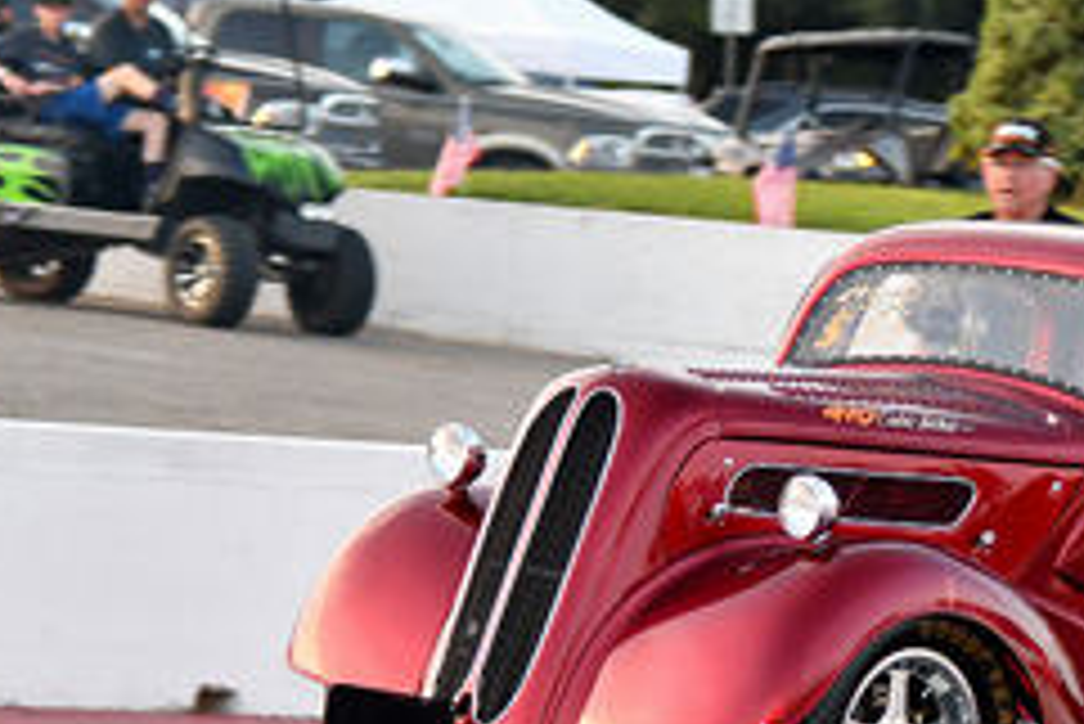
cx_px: 1093
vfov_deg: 6.3
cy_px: 594
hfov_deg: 9.4
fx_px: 6568
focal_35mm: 218
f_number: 2.8
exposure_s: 1/250
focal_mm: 70
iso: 250
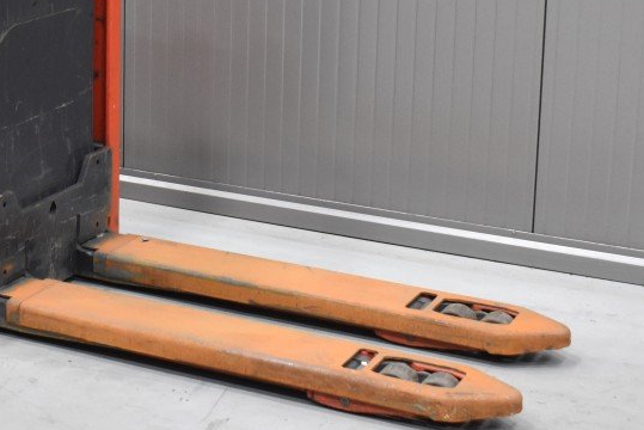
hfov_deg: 22.1
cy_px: 22
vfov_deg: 15.0
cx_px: 78
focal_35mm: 90
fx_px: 1613
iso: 1600
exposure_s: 1/40
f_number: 5
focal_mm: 27
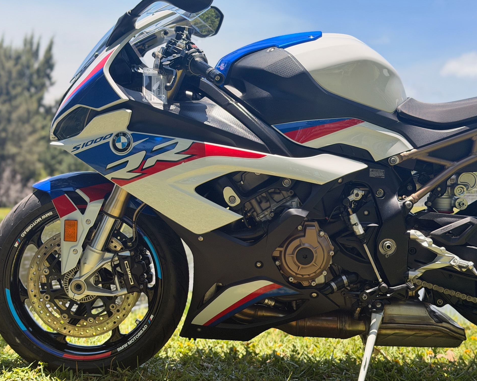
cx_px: 229
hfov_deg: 36.6
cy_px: 189
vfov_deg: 29.7
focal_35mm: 51
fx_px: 720
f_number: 1.78
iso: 100
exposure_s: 1/2273
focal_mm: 6.76
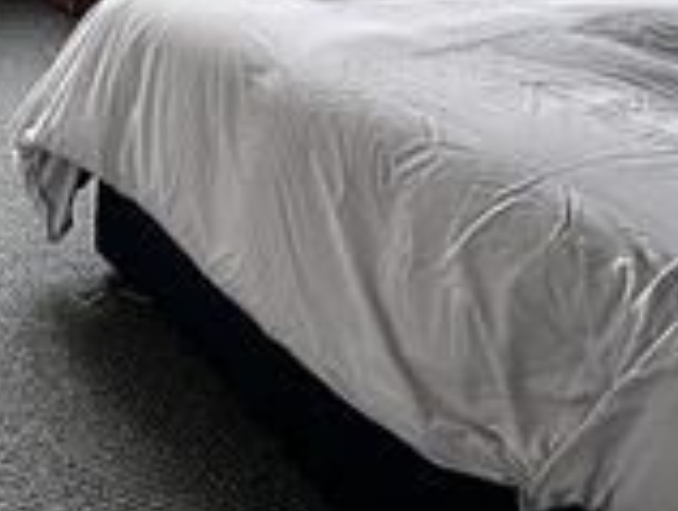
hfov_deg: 32.0
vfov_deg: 22.1
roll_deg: -4.0
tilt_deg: -3.5
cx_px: -9
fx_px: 1079
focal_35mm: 55
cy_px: -256
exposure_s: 1/99
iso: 64
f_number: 2.2
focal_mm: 2.22
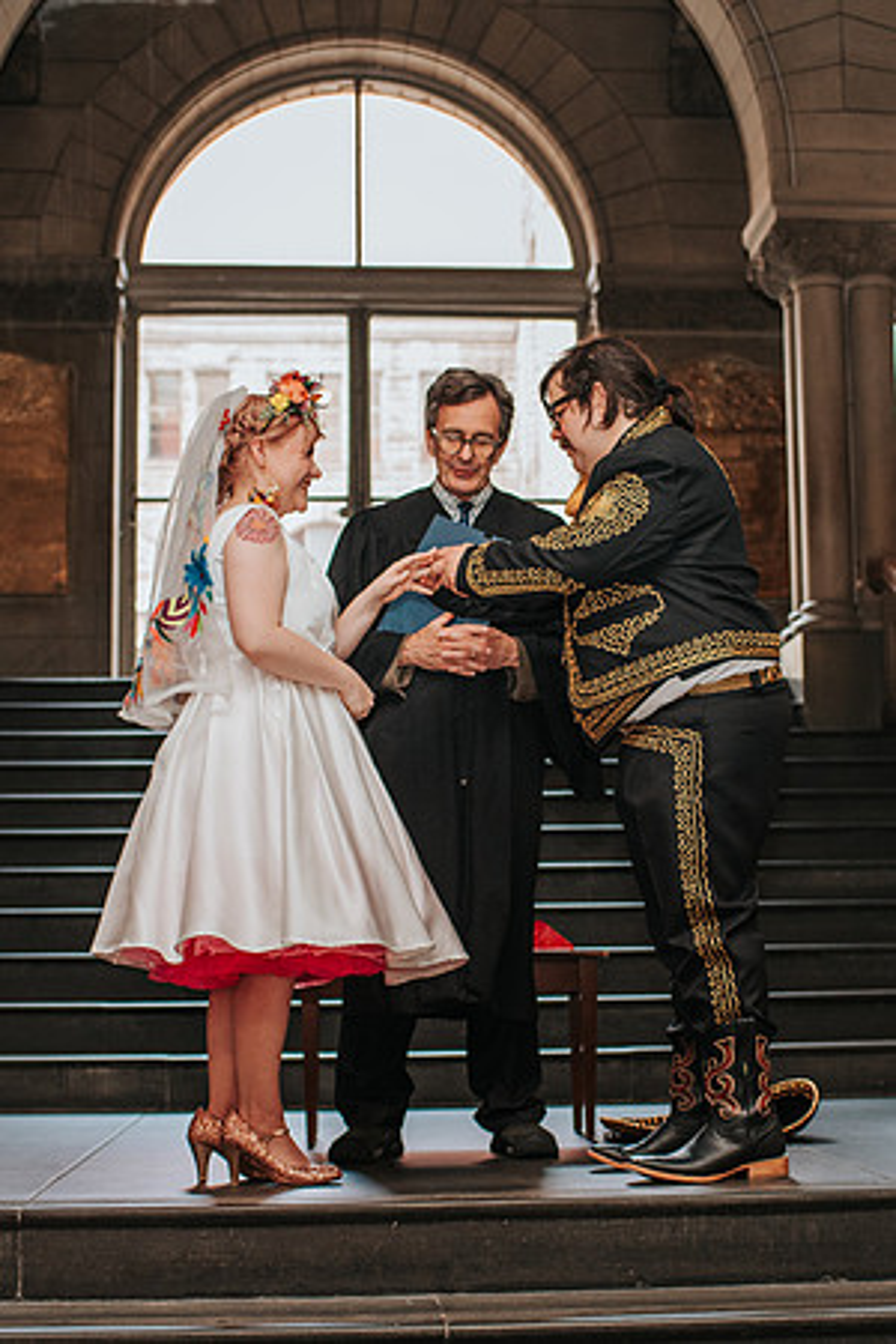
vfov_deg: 34.2
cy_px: 724
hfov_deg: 23.2
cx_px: 502
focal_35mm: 58
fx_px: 2182
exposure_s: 1/200
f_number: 3.2
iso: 1000
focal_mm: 35
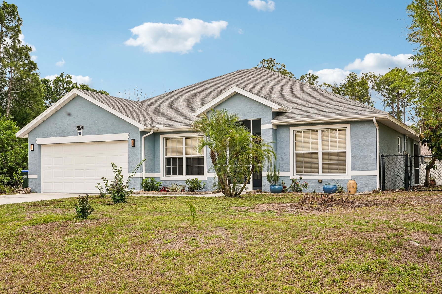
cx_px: 221
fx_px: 491
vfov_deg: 33.3
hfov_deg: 48.5
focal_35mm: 40
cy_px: 168
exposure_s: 1/400
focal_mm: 35
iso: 400
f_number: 8
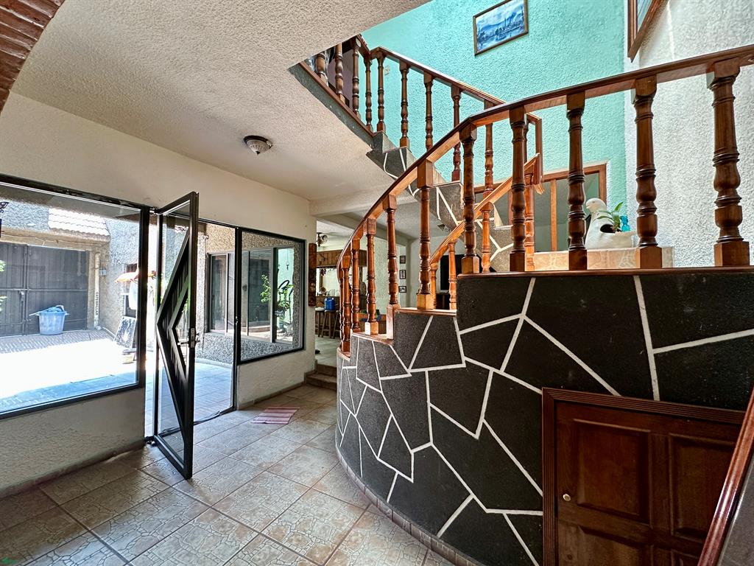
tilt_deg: +0.9
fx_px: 305
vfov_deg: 85.7
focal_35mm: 14
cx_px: 377
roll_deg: -0.6
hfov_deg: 102.1
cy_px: 283
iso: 320
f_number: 2.2
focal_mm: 2.22
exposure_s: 1/74
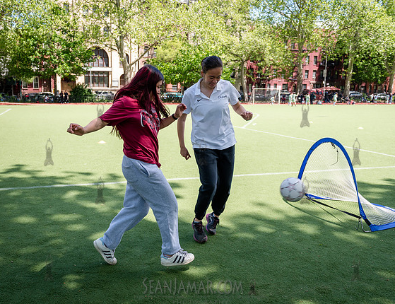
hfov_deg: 51.8
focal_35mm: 35
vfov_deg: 41.3
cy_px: 155
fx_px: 403
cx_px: 157
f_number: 3.5
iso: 200
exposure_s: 1/400
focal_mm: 28
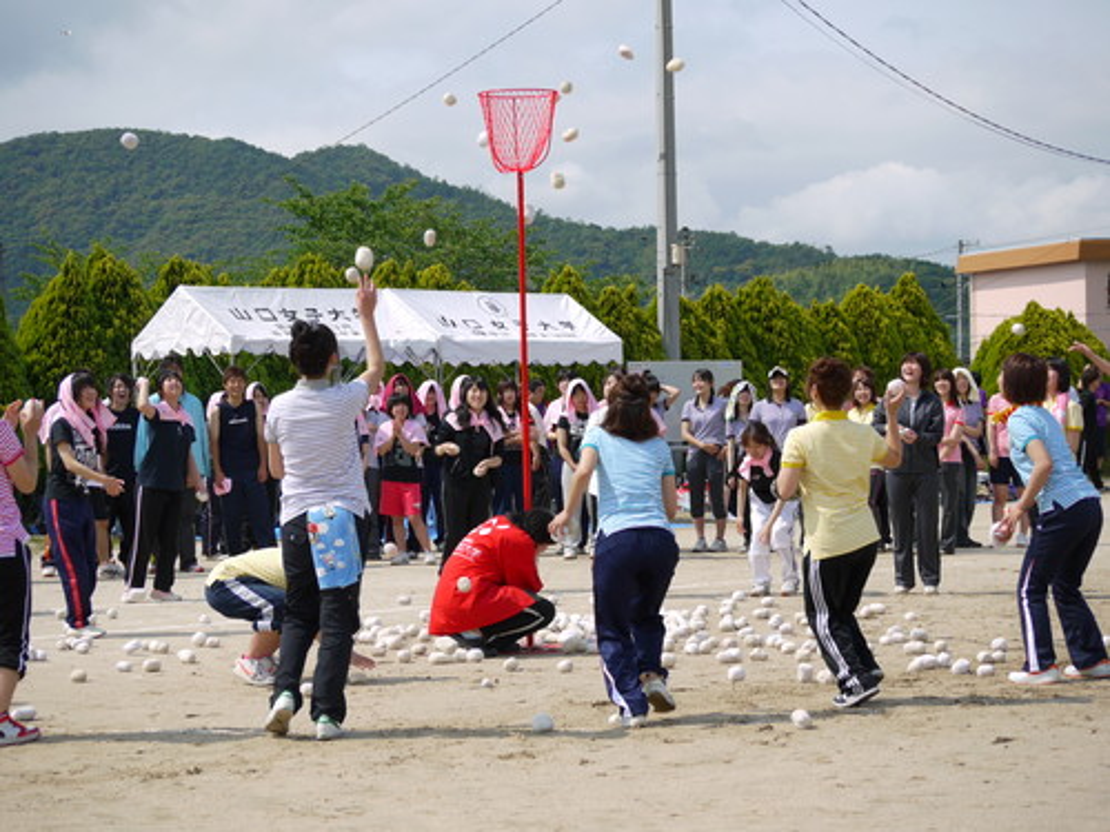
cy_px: 416
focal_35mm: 90
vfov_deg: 16.4
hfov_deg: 21.8
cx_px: 555
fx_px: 2886
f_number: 6.3
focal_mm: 45
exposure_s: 1/640
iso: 100
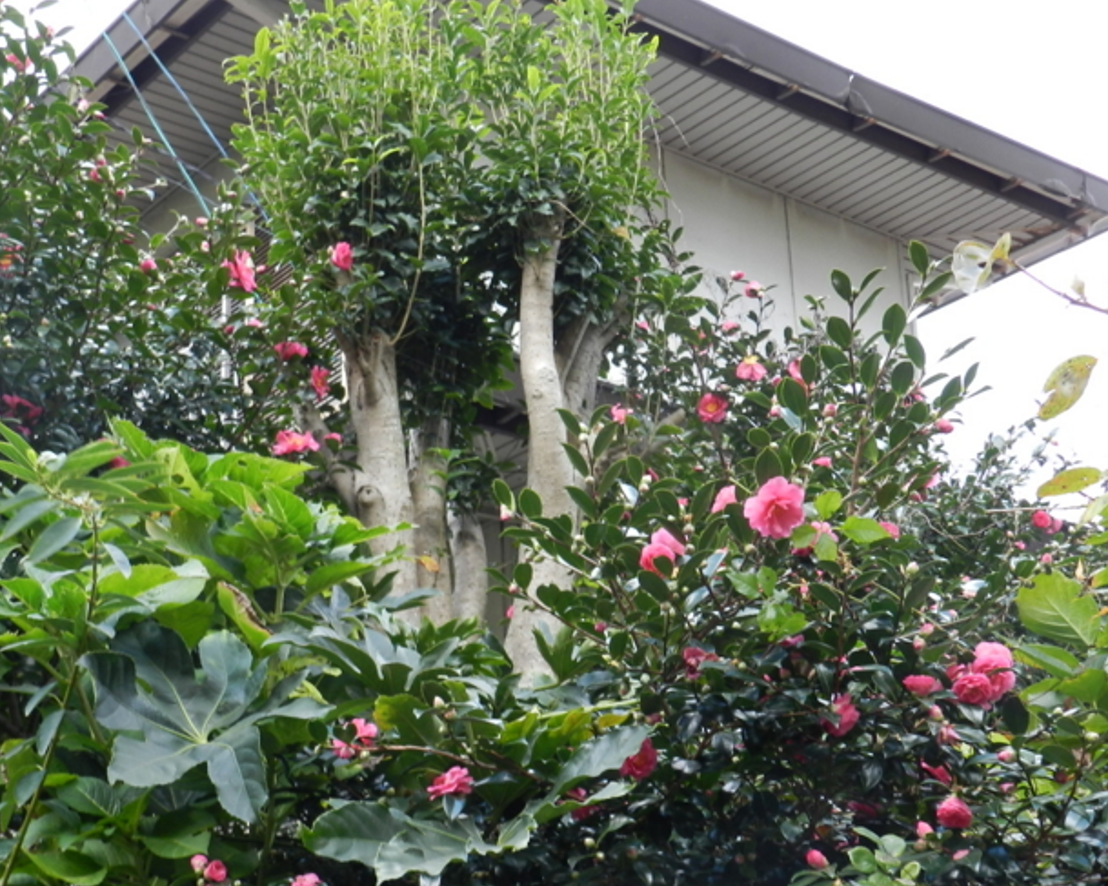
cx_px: 433
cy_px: 531
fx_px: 1934
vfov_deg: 25.7
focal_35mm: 59
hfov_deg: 31.9
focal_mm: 8.1
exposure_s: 1/80
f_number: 4.2
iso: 160
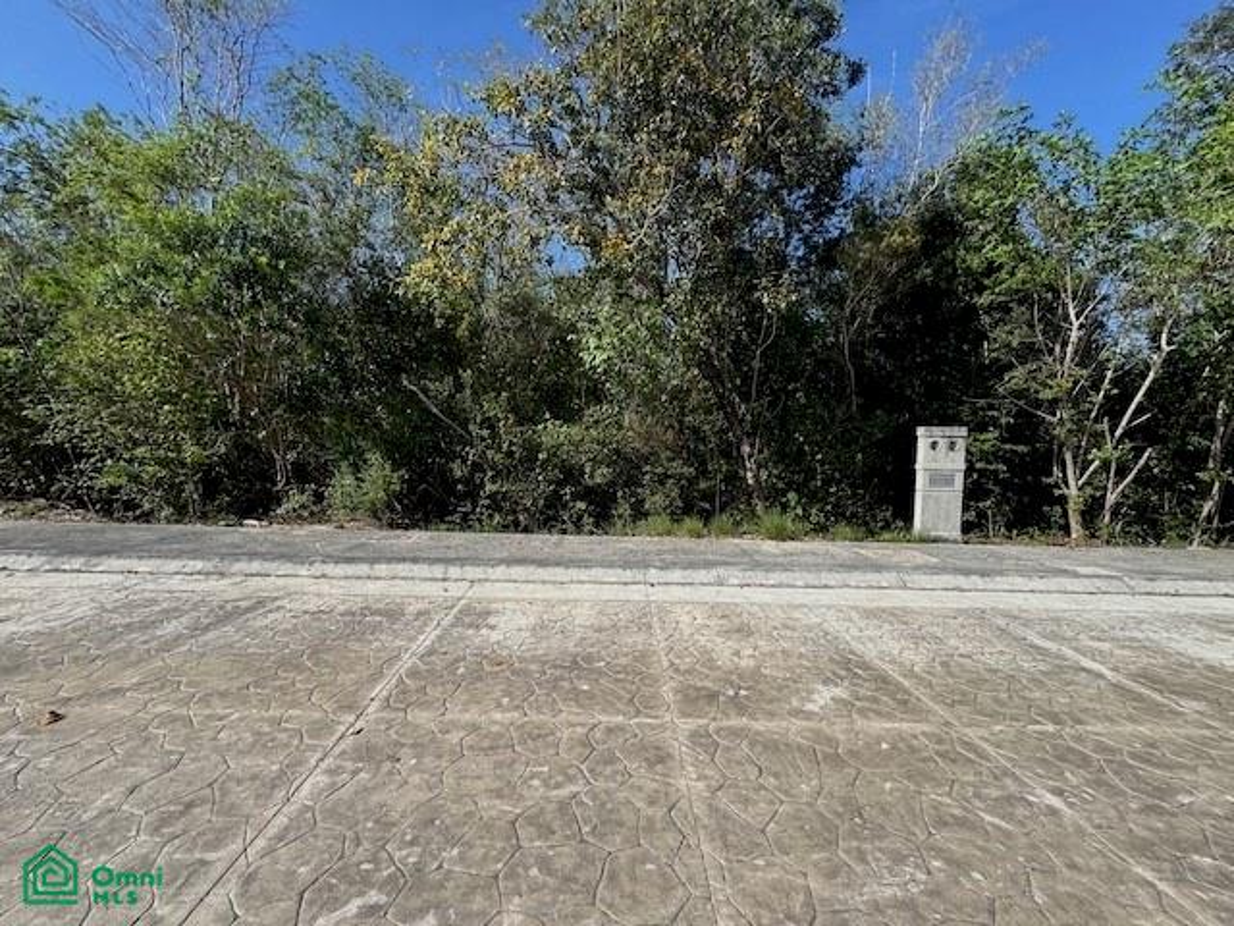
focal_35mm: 14
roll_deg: -0.2
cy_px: 463
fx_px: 499
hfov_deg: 102.1
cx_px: 617
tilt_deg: -1.1
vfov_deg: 85.7
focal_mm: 2.22
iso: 40
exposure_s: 1/1637
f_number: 2.2
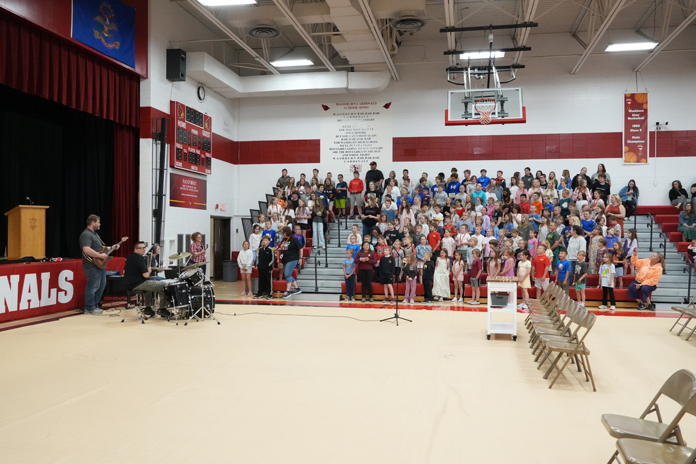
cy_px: 232
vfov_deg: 41.7
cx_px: 348
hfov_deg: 59.5
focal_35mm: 32
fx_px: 609
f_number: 4
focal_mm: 21
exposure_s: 1/400
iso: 4000
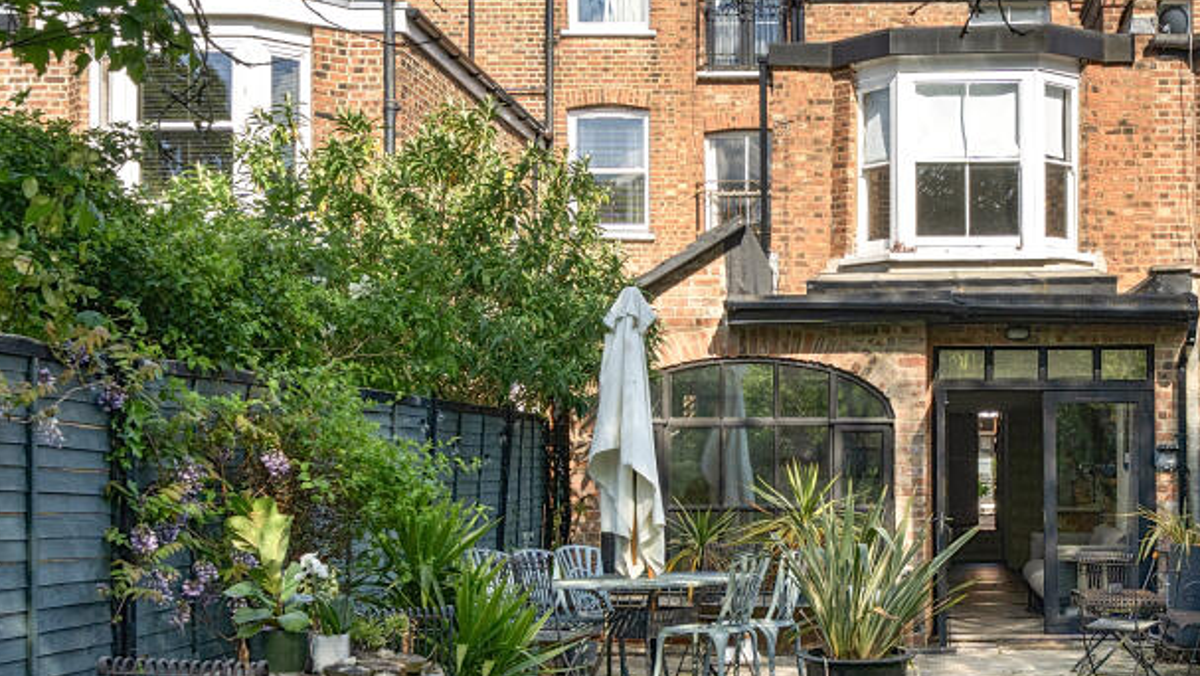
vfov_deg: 22.6
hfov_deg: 38.2
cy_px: 412
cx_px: 901
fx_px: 1687
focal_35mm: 53
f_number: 8
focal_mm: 20
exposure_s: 1/400
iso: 400
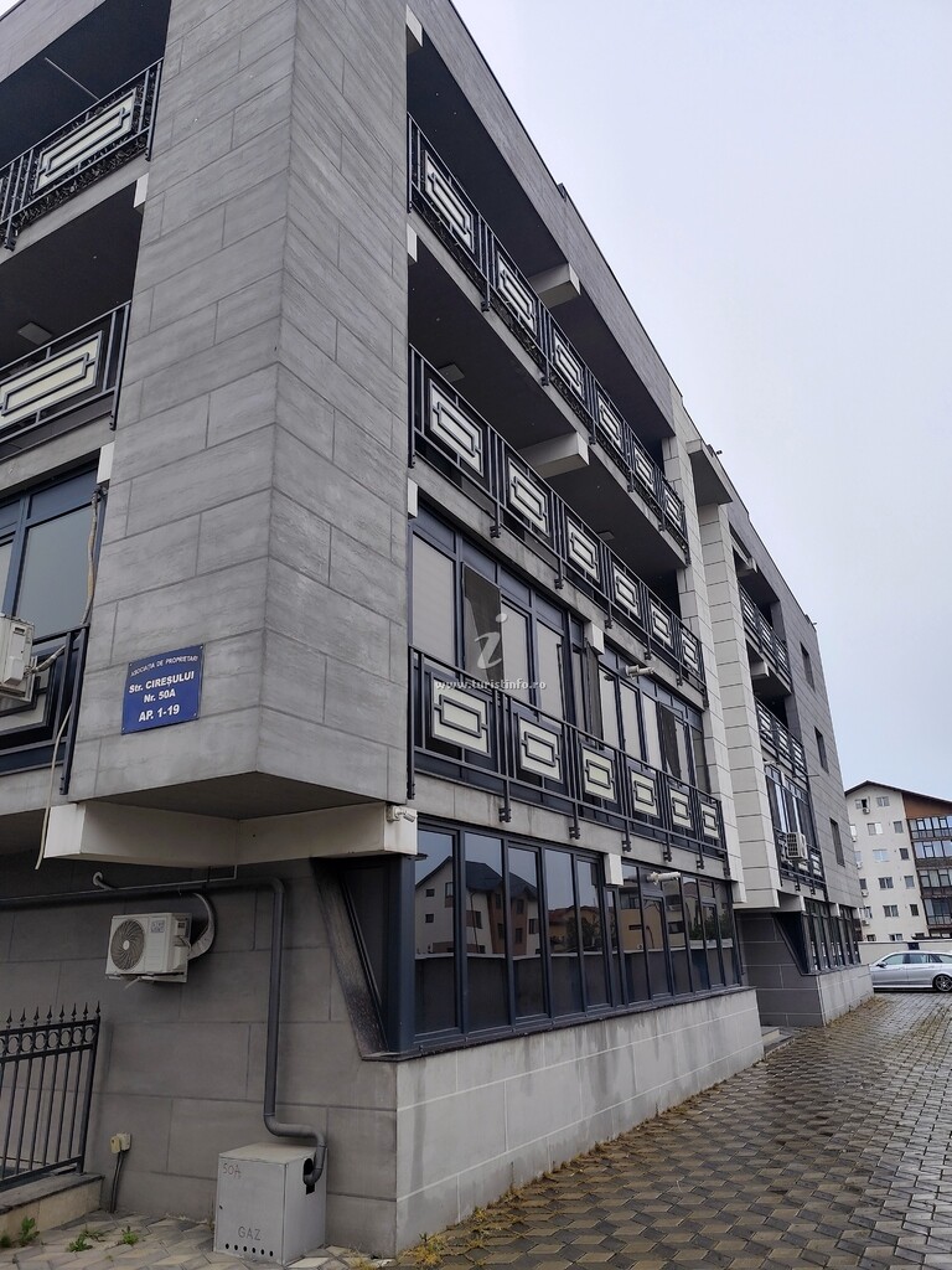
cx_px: 476
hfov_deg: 58.9
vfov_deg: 73.9
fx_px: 843
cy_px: 635
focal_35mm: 23
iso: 50
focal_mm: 6.14
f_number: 1.65
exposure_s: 1/982
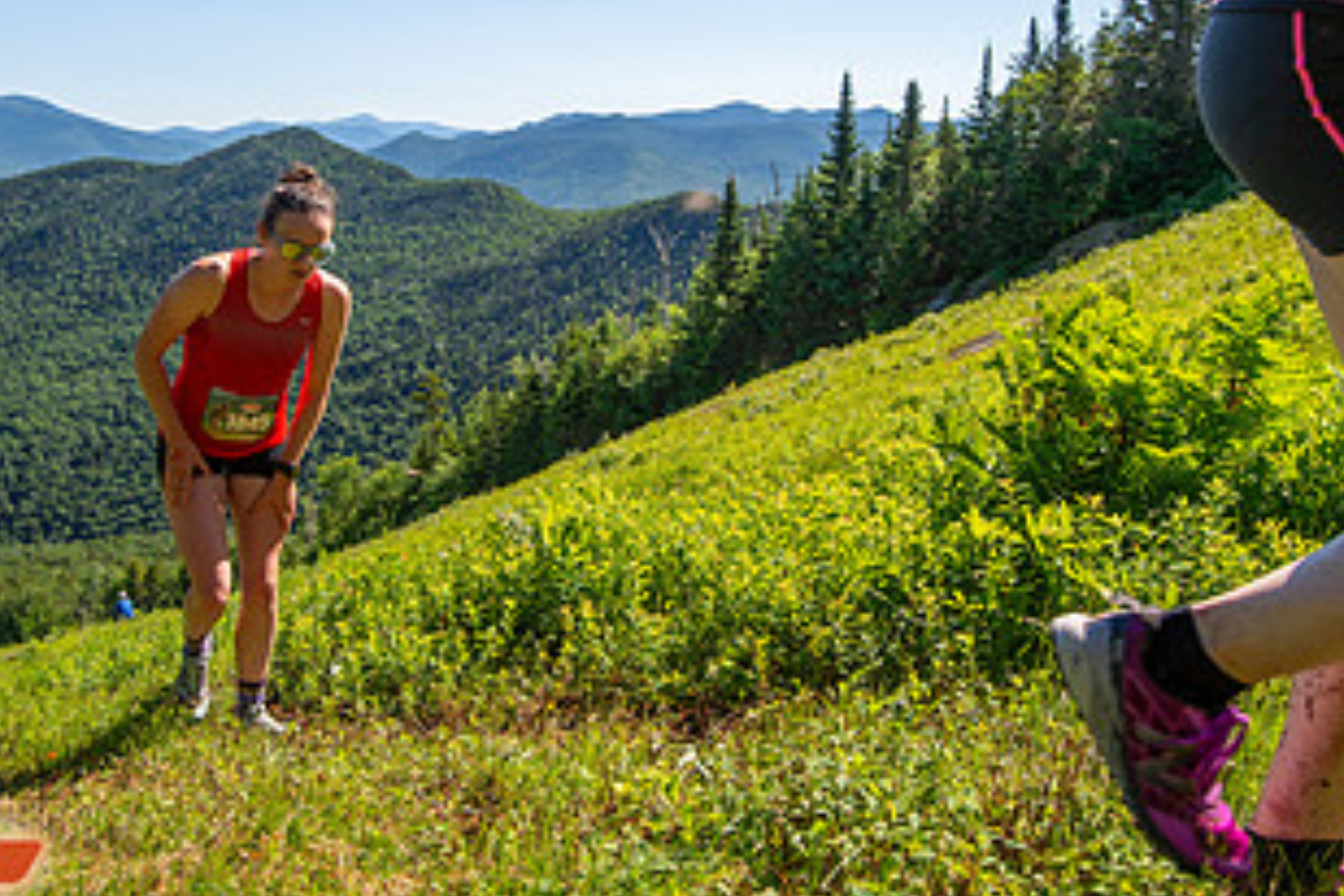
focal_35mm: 30
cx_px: 570
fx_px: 1120
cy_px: 300
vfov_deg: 43.0
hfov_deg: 61.6
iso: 100
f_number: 5
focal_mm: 16
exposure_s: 1/500
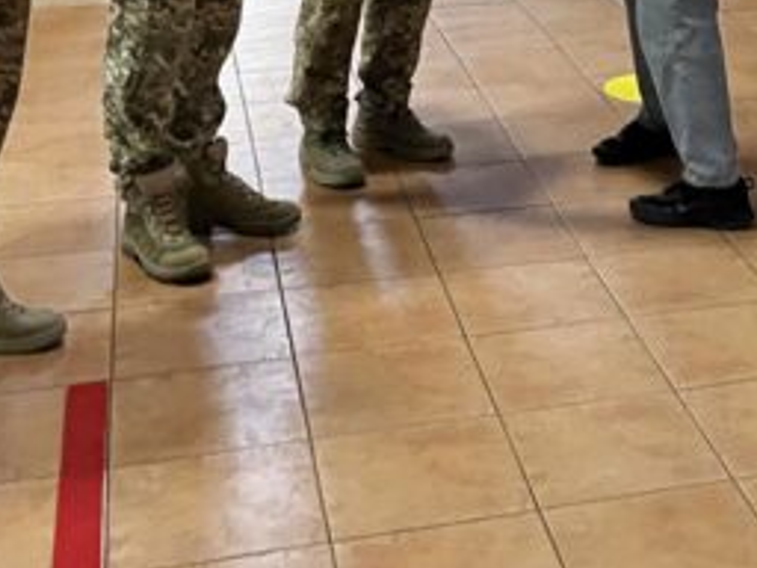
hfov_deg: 24.3
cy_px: -231
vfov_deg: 17.4
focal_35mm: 78
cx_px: 692
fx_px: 1706
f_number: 1.6
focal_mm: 5.1
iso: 500
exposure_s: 1/57
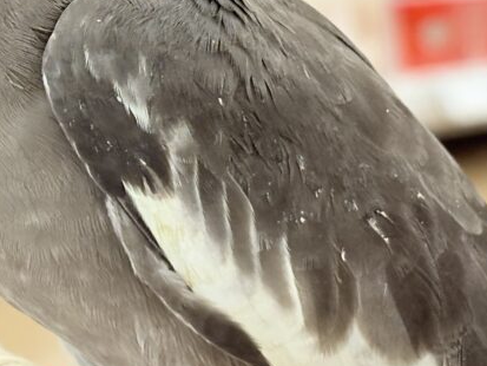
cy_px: -70
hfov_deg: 13.0
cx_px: 137
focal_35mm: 151
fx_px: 2125
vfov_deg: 9.7
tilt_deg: -5.7
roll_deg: +0.1
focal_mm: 5.96
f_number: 1.6
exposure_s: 1/100
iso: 160
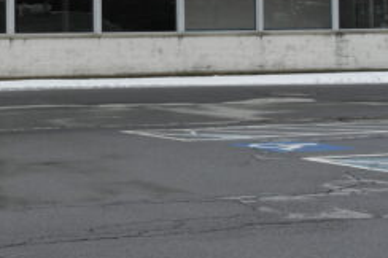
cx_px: -52
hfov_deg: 18.8
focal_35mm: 104
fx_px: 1119
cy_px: -37
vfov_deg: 12.9
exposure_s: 1/250
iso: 100
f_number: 6.3
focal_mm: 22
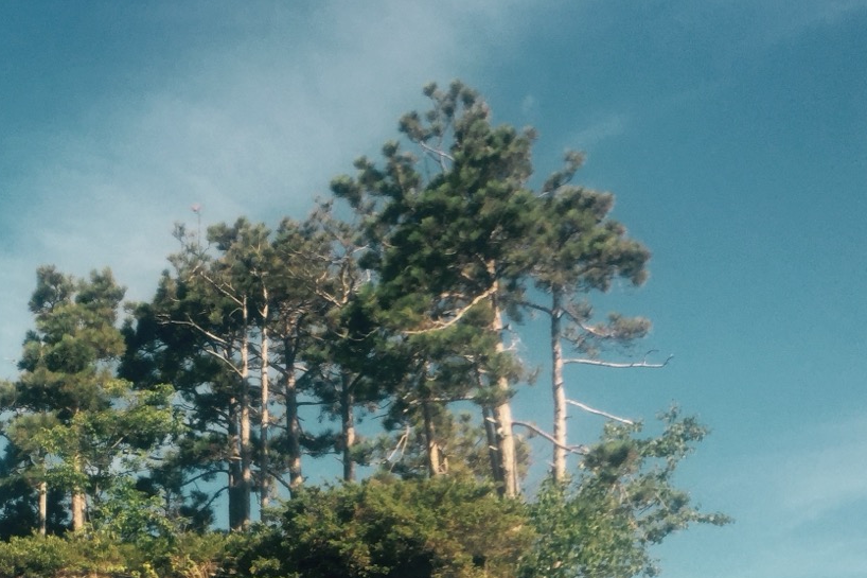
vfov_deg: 22.2
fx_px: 1421
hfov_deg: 32.9
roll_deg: -0.3
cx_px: 163
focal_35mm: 59
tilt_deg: +16.5
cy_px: 567
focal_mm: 4.15
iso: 32
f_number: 2.2
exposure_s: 1/1276
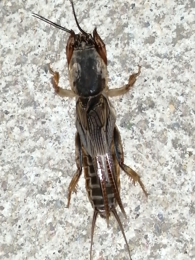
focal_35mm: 104
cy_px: 130
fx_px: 781
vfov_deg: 18.9
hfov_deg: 14.2
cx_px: 98
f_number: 1.8
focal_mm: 3.46
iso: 400
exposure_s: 1/33.3
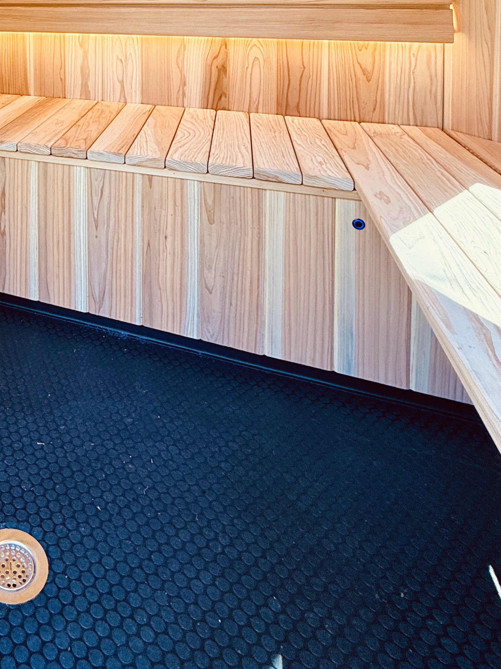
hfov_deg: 39.6
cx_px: -30
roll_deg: +0.4
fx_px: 579
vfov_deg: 49.2
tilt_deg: -1.3
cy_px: 2
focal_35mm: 30
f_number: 2.2
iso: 64
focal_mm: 2.22
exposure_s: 1/99
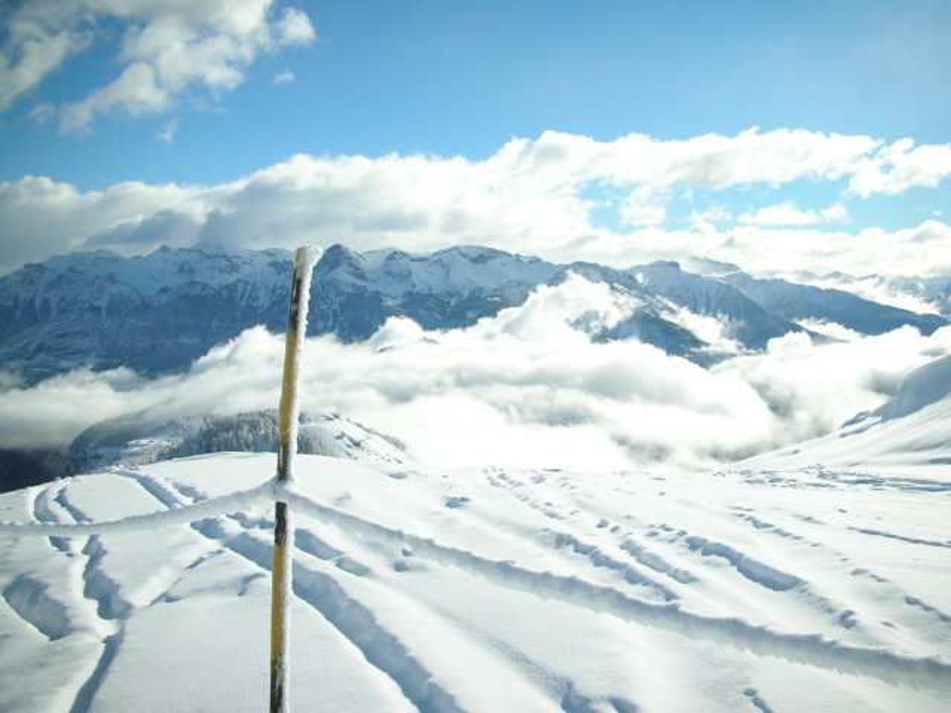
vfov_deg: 40.7
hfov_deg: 52.6
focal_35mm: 35
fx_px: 962
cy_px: 356
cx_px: 476
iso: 50
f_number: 8.5
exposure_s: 1/250
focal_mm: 5.8
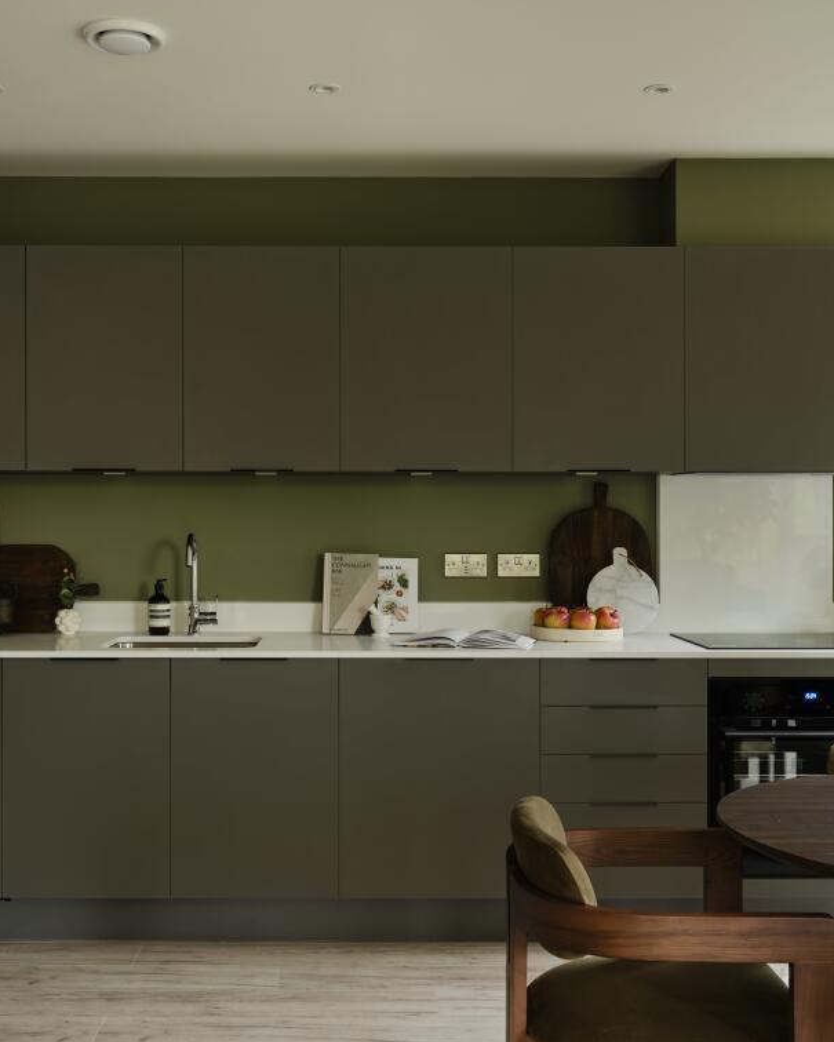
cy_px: 515
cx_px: 372
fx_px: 1265
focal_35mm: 41
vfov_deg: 44.8
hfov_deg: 36.5
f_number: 10
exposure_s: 10
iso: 400
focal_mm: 38.9
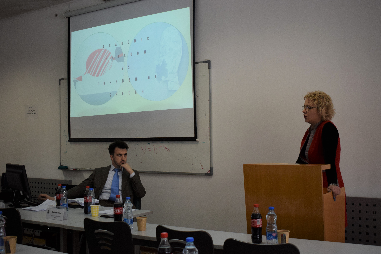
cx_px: 193
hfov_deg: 44.0
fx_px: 471
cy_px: 128
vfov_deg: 30.2
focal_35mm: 45
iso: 1250
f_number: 4.5
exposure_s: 1/250
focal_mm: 29
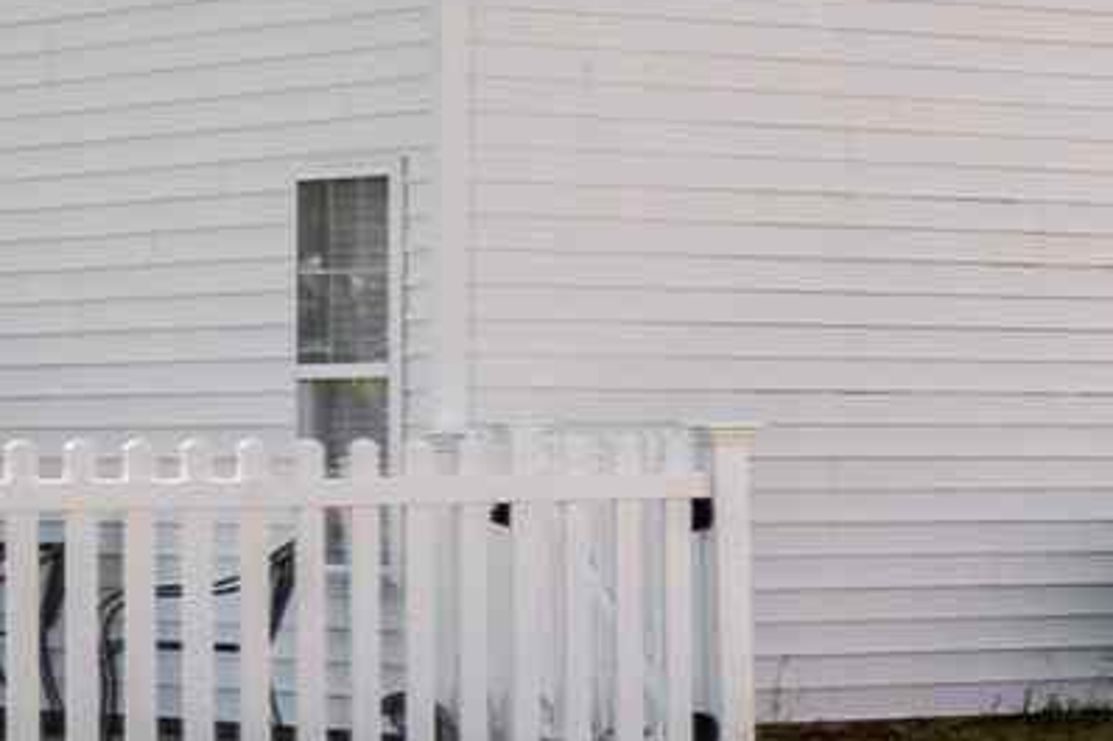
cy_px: 408
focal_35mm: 162
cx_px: 4066
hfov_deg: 8.5
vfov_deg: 8.5
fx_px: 5006
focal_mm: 14
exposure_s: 1/320
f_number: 9
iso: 100
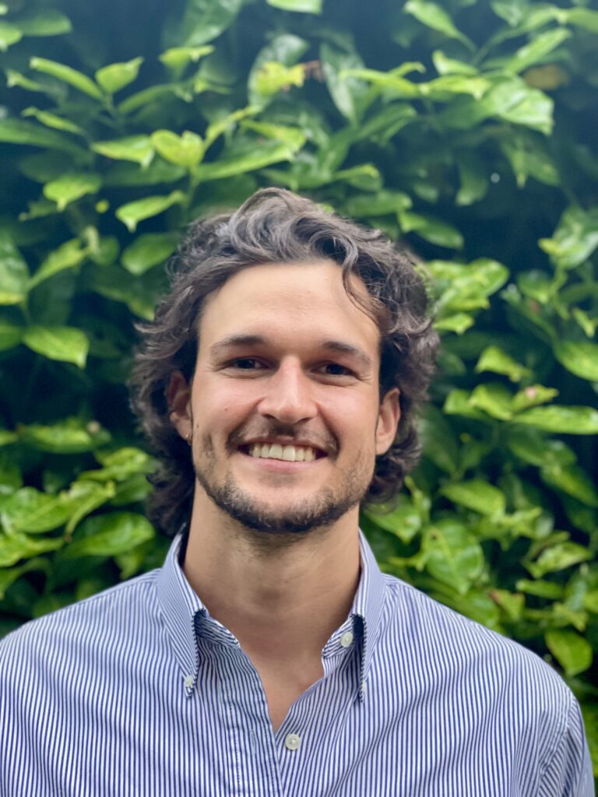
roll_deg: +1.1
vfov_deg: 36.8
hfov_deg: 28.0
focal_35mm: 52
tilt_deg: +3.3
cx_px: 299
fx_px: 1198
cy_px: 398
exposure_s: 1/39
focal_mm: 6
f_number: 2
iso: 500
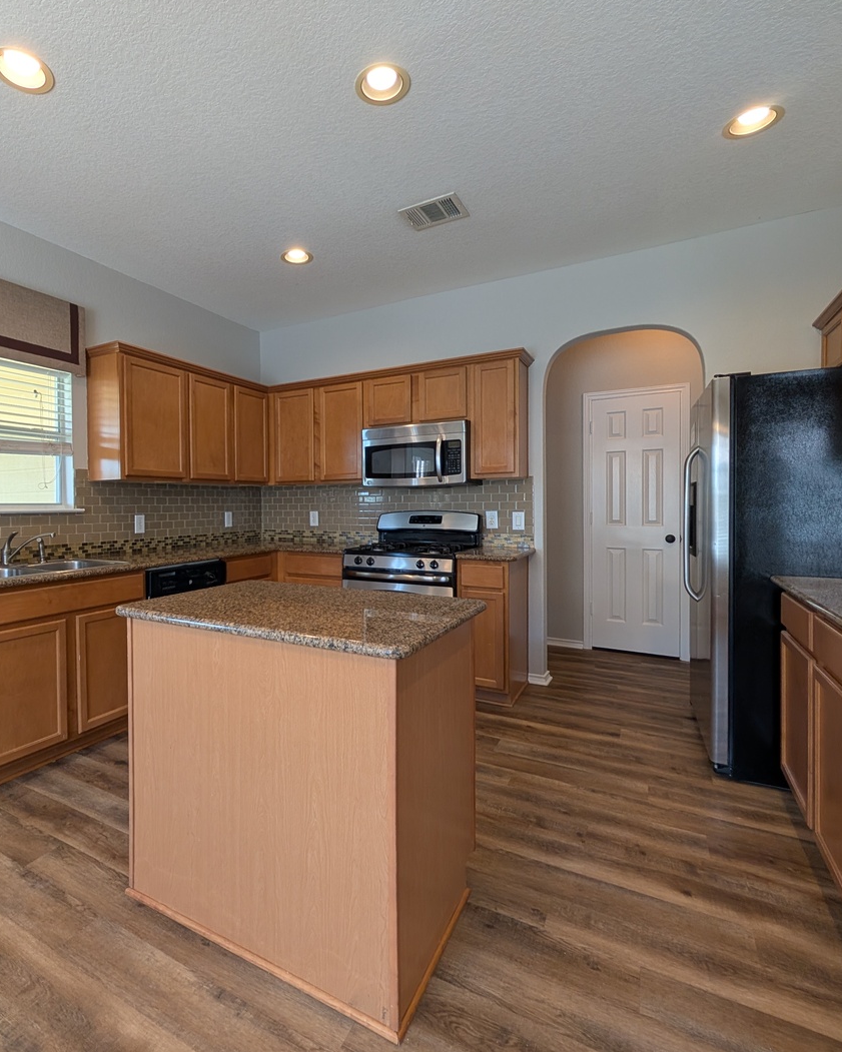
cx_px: 319
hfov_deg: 79.0
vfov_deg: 93.1
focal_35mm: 16
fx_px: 498
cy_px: 512
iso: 75
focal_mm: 2.02
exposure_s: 1/60
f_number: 1.7
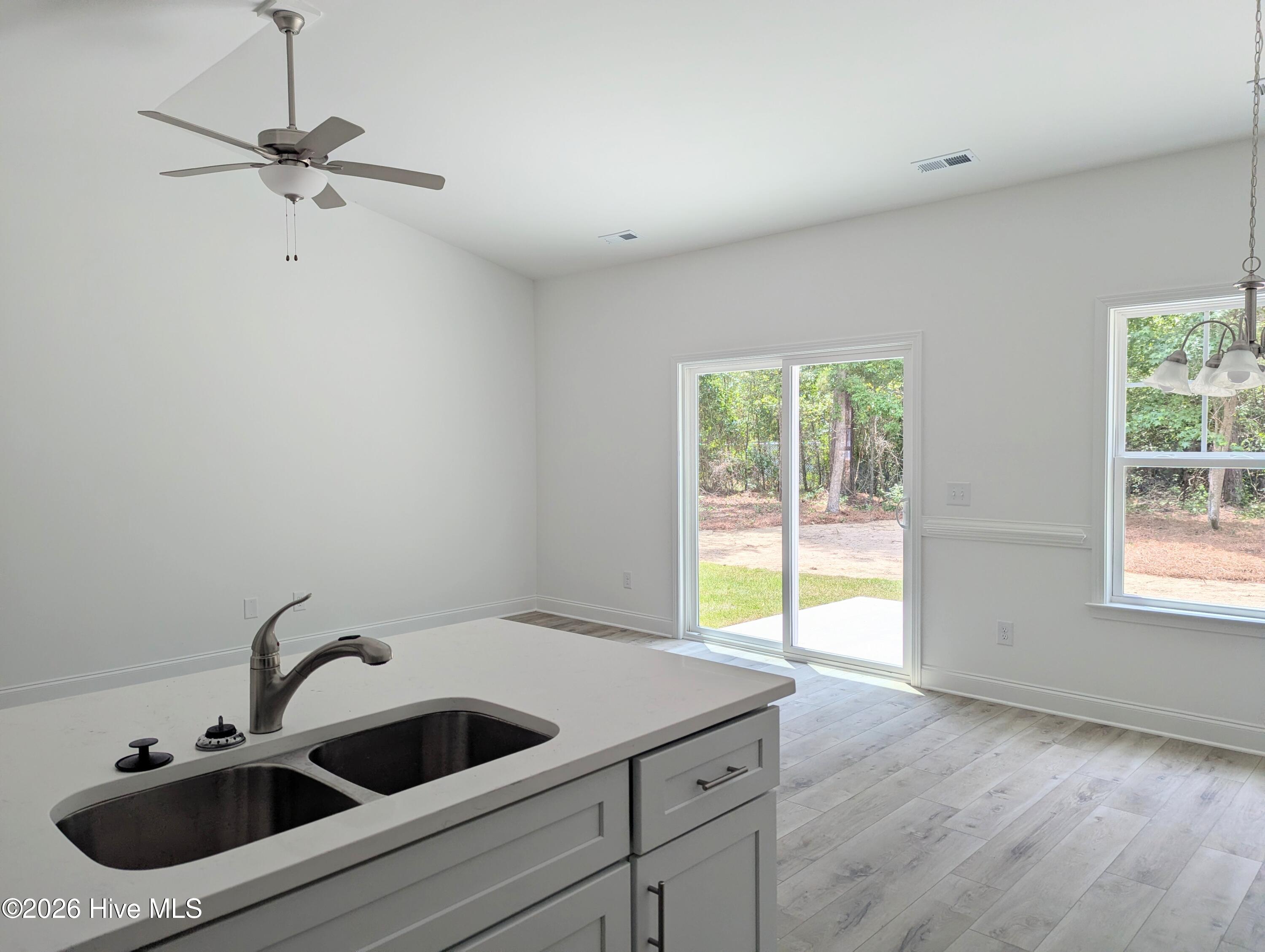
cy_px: 476
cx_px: 632
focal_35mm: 24
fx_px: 878
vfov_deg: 56.9
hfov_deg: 71.5
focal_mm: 6.81
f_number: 1.85
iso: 39
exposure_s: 1/636
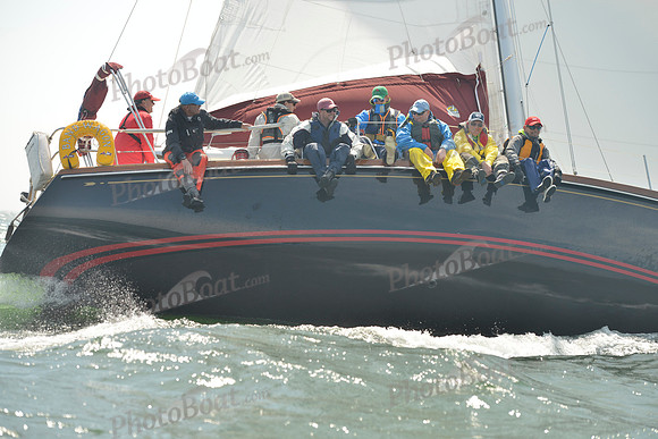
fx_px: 2047
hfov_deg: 18.3
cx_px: 329
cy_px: 220
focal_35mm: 112
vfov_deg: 12.2
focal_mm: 112
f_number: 4.5
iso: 200
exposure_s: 1/1250
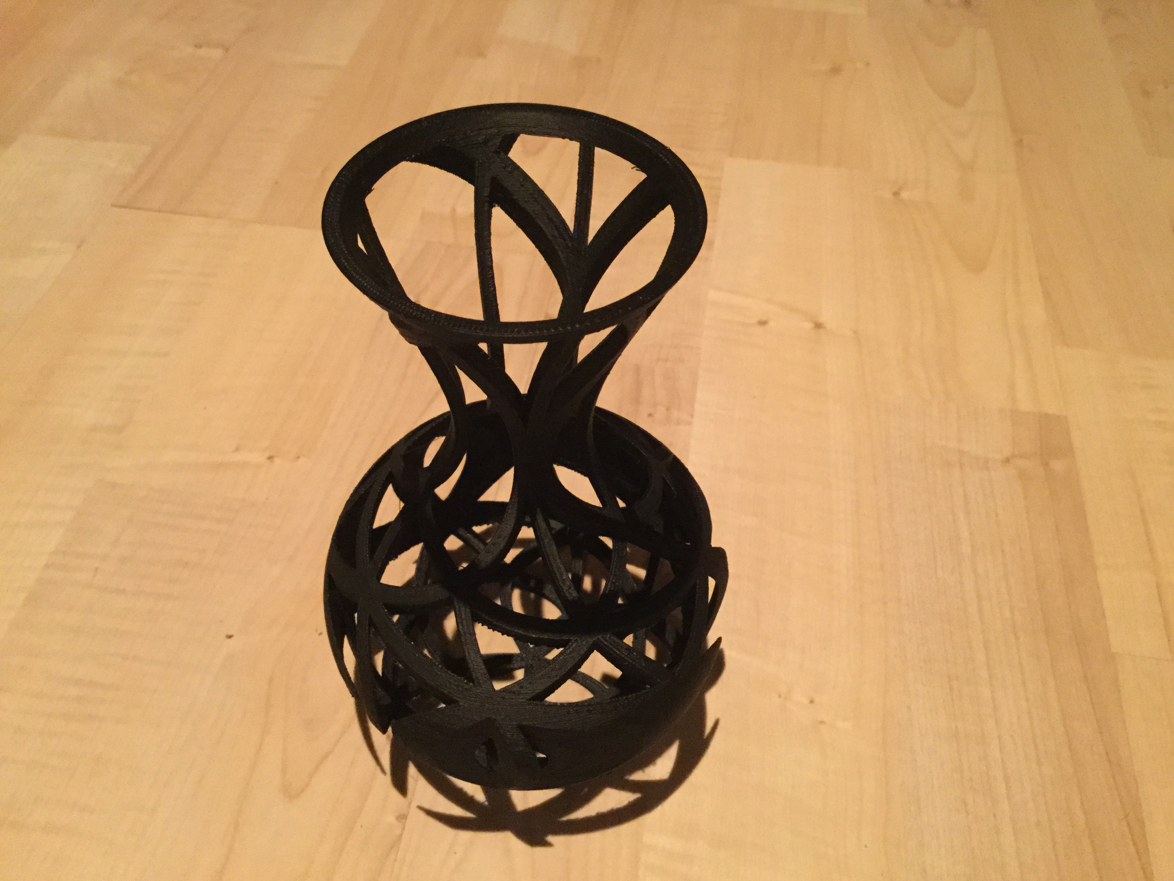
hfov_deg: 58.4
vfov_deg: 45.4
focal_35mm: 31
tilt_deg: -48.3
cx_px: 587
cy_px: 440
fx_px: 1051
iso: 640
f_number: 2.4
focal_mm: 3.3
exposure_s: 1/17
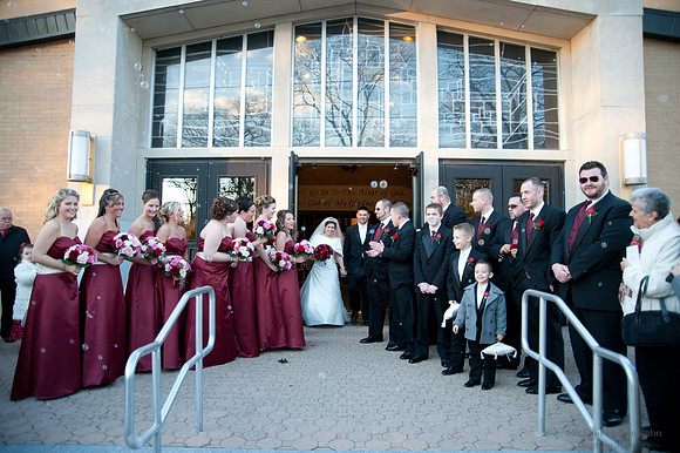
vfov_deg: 53.1
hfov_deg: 73.8
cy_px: 226
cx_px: 340
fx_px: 453
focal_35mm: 24
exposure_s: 1/500
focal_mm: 24
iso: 2000
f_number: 3.5
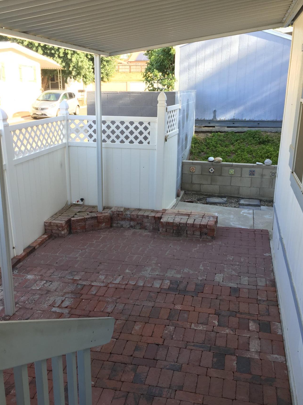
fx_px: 397
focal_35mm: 34
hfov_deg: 41.7
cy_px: 209
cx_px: 139
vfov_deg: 54.0
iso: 32
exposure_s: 1/120
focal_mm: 4.15
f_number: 2.2
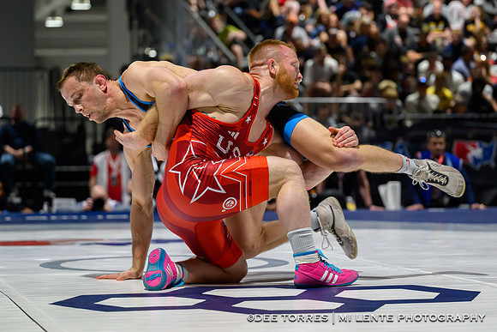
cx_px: 229
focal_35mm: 116
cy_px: 148
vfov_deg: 11.9
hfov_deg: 17.7
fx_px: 1597
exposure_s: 1/640
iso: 5600
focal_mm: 95
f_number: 2.8
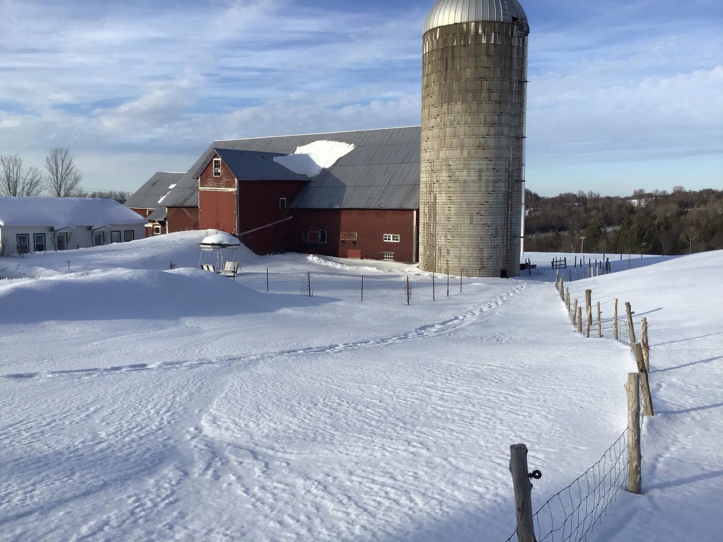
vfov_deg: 45.4
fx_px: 647
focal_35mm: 31
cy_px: 271
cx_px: 362
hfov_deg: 58.4
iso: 25
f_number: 2.4
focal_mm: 3.3
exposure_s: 1/1294
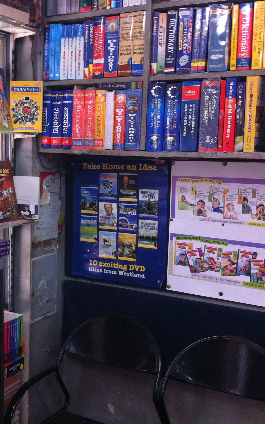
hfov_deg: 25.3
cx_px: 44
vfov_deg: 40.3
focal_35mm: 50
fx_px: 578
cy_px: 211
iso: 100
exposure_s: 1/15
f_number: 2.8
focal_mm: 3.85
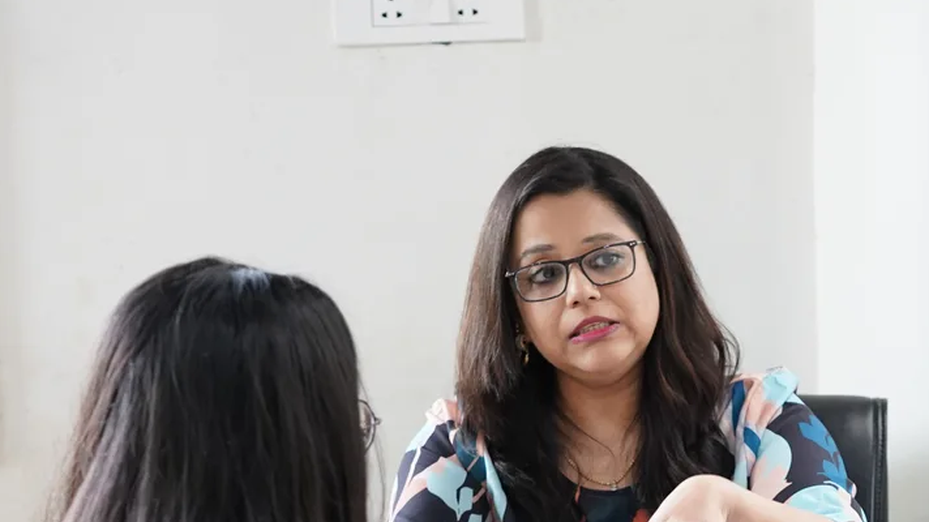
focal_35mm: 157
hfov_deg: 13.7
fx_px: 3866
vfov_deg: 7.7
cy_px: 470
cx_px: 675
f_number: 4
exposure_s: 1/80
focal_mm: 65
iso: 2000
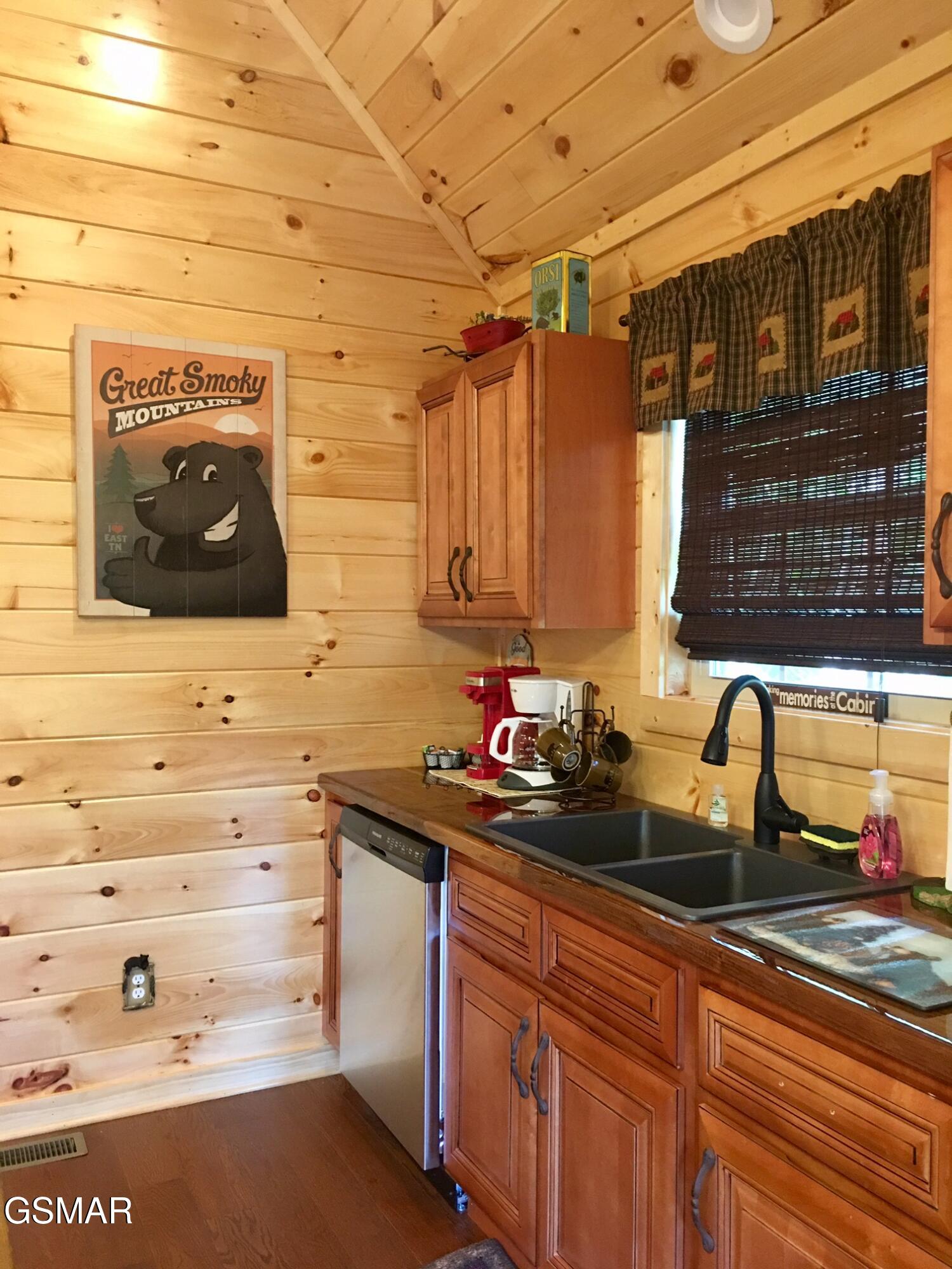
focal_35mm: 29
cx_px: 476
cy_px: 634
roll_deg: +0.1
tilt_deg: -0.2
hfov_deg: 48.2
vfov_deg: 61.7
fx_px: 1063
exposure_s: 1/15
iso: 125
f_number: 2.2
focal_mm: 4.15
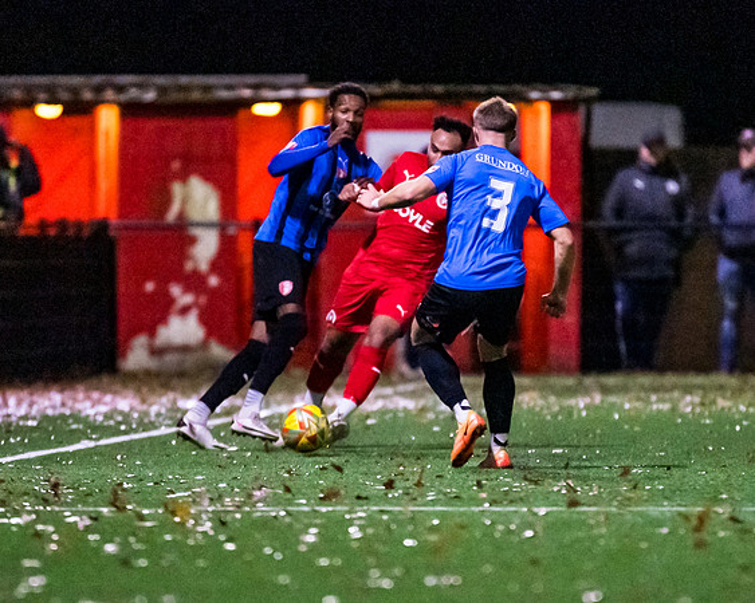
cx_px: 420
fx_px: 15120
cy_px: 301
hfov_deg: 2.9
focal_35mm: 677
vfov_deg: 2.3
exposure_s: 1/1000
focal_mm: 300
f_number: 2.8
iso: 8000
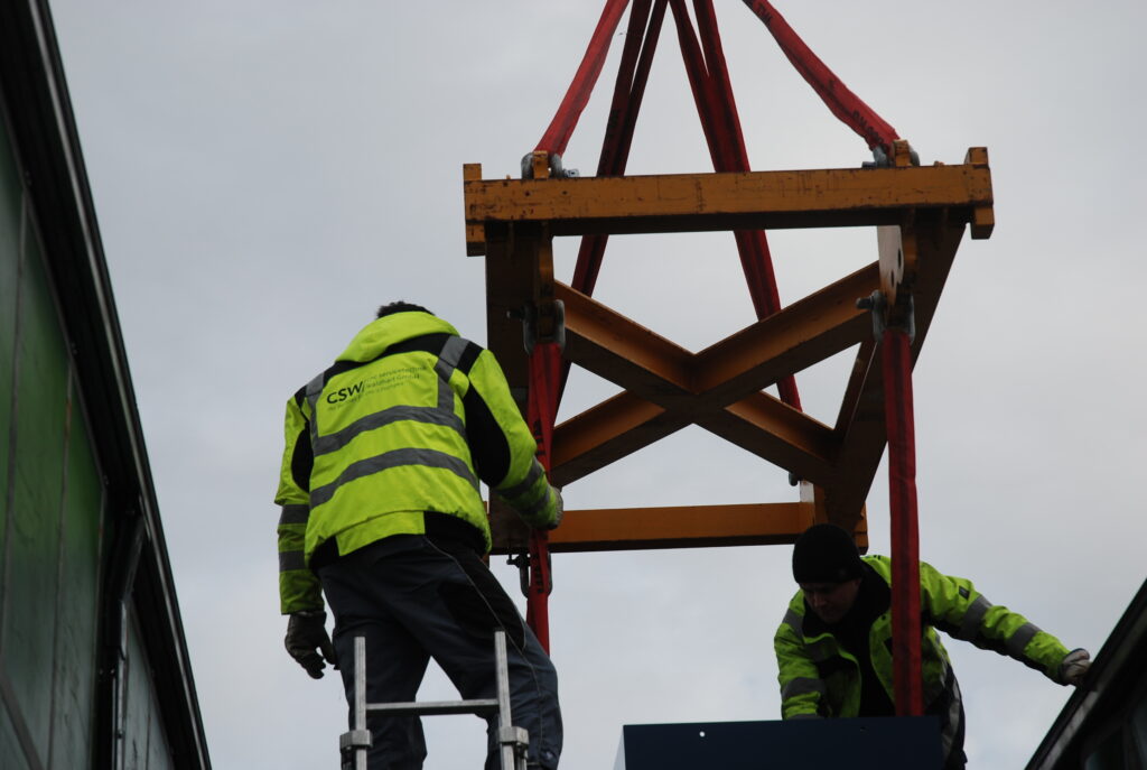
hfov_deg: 22.6
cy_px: 385
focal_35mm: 90
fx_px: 2873
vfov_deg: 15.3
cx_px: 574
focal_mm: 60
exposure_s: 1/500
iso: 140
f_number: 5.6
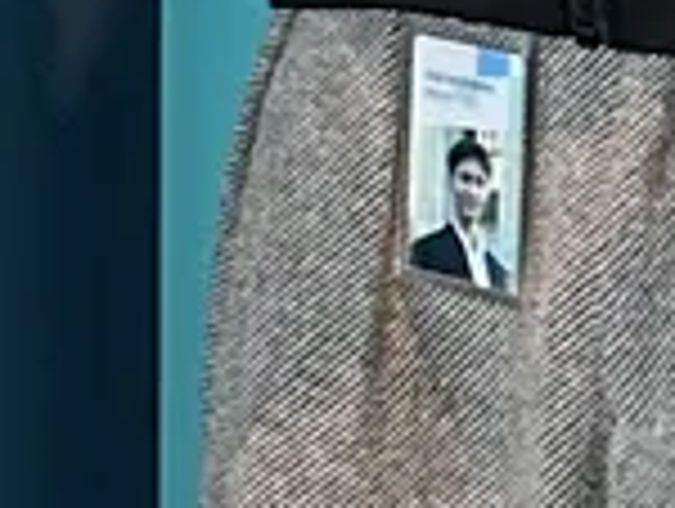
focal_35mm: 192
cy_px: -742
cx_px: 108
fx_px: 3750
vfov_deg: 7.2
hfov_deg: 10.2
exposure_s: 1/60
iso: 160
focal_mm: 6.86
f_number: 1.78
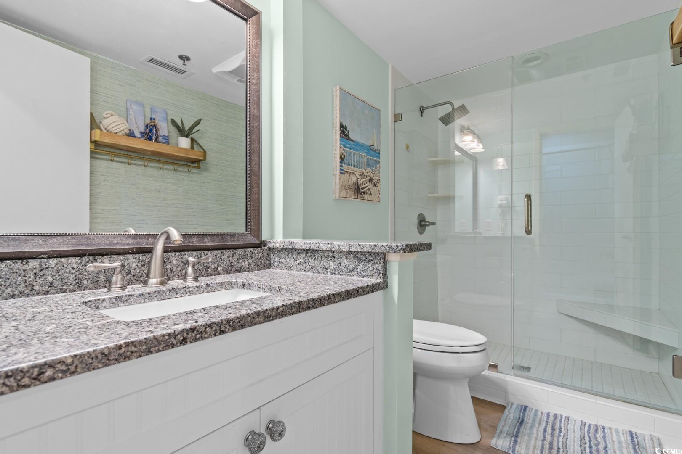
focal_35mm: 16
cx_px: 341
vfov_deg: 73.7
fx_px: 303
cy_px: 227
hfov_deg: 96.7
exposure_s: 1/2
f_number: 4.8
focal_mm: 11
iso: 100
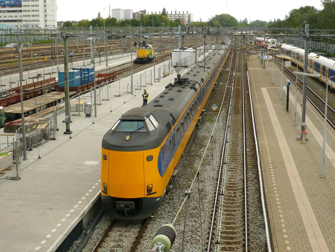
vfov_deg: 24.4
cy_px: 126
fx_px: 581
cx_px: 168
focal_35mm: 60
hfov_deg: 32.2
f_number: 3.7
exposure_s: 1/160
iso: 100
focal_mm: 9.9
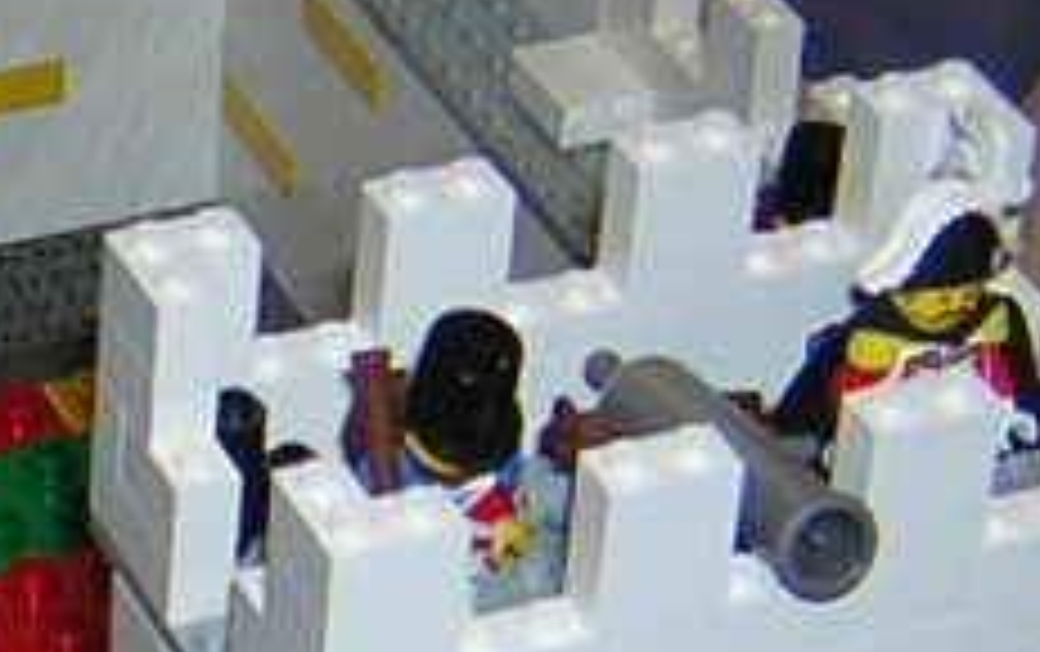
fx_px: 4796
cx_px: -63
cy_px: 450
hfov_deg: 12.2
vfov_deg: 7.8
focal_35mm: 169
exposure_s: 1/60.1
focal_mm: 4.7
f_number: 2.6
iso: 100
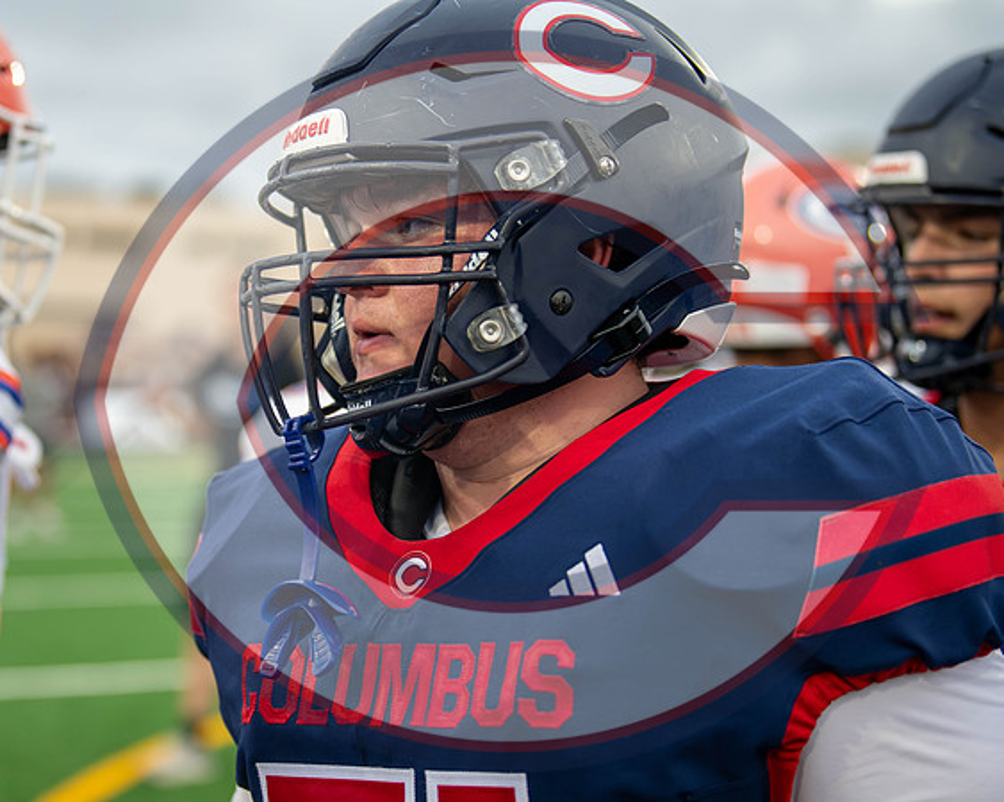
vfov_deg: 16.7
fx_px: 2737
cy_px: 456
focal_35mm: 92
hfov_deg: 20.7
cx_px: 360
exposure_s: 1/1000
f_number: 2.8
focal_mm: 72
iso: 1600
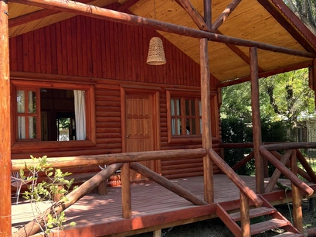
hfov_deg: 63.5
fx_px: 255
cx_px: 151
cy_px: 125
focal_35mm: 28
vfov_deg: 49.7
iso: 50
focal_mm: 5.7
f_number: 1.5
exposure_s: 1/235
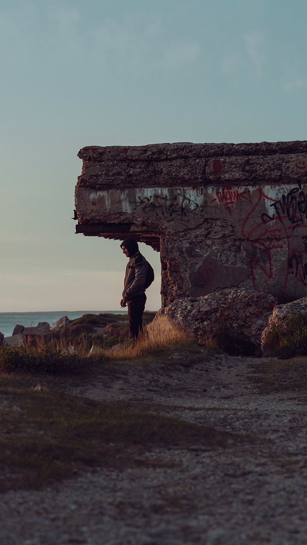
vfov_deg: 22.9
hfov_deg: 13.0
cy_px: 272
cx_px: 65
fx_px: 1346
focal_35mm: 93
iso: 100
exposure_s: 1/320
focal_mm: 59
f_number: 2.8
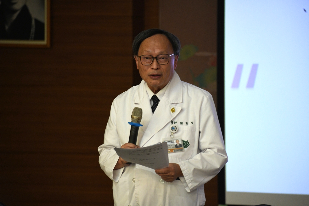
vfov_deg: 4.6
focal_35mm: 300
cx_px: 154
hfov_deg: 6.9
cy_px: 103
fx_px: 2574
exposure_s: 1/160
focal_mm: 300
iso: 5000
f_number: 6.3
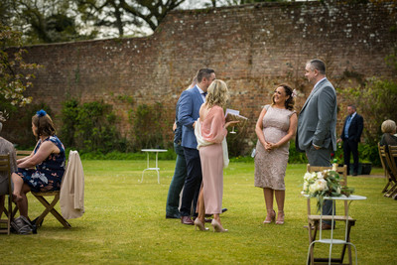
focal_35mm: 110
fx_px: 1213
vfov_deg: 12.5
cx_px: 198
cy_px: 132
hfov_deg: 18.6
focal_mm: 110
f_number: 2.8
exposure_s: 1/640
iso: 100
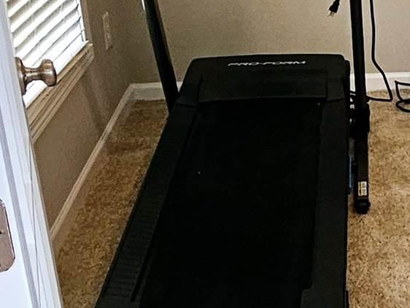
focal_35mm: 71
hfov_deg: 23.2
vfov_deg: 20.5
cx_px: 578
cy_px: 67
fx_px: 841
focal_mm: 2.2
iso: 200
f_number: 2.2
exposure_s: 1/60.2
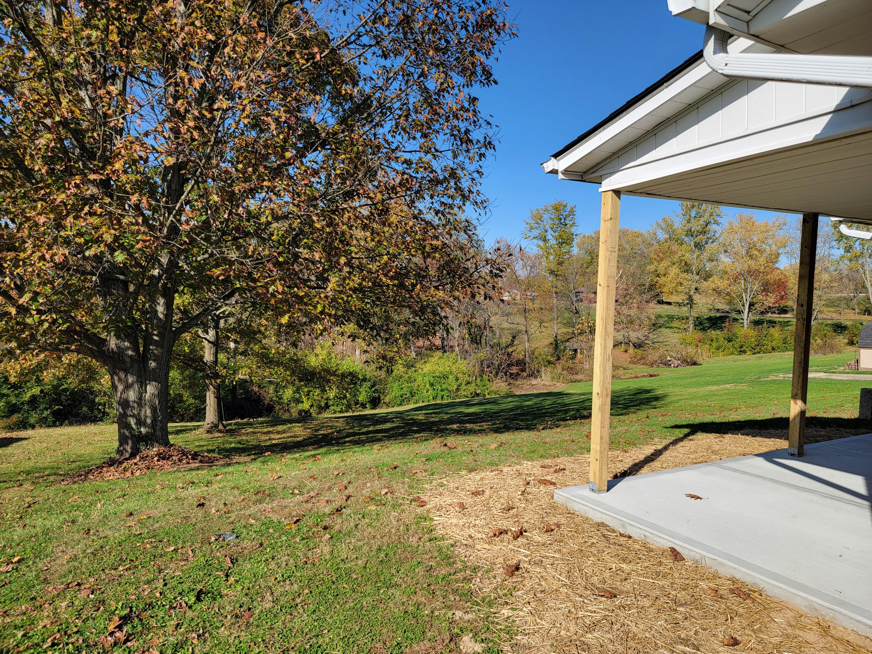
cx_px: 436
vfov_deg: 56.8
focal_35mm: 24
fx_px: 605
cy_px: 327
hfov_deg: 71.6
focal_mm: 6.7
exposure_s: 1/866
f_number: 1.8
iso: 16
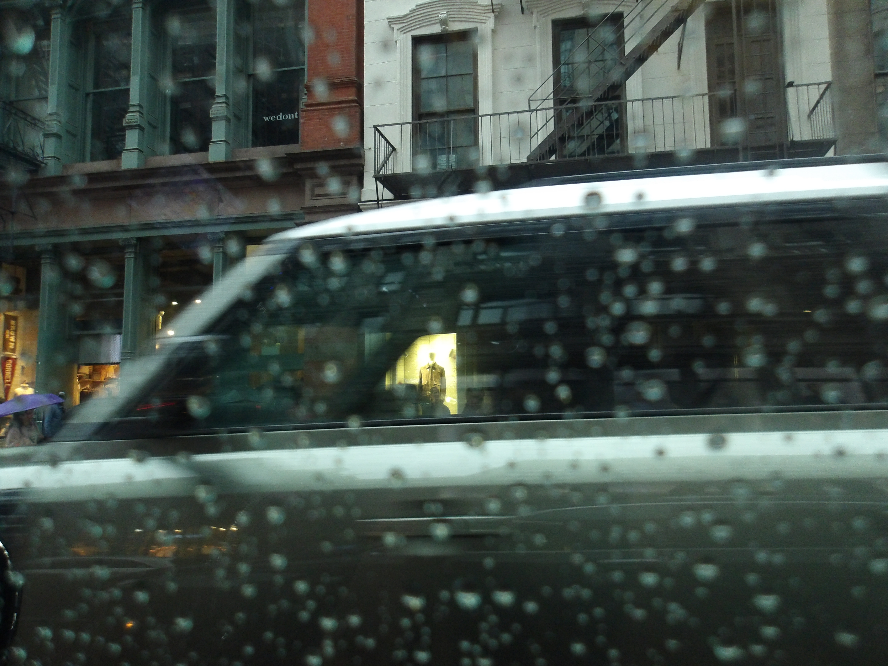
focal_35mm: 27
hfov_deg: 65.3
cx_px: 444
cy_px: 333
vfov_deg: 51.4
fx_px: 693
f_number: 3
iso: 478
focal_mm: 4.9
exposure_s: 1/60
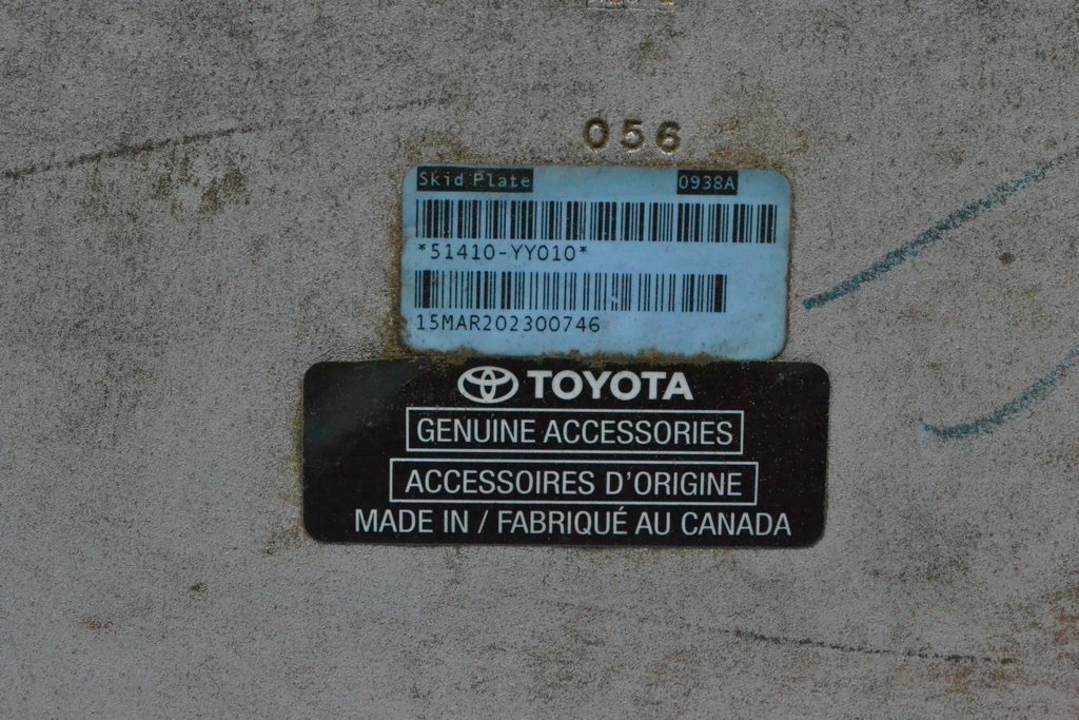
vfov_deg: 16.6
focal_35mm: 82
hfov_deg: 24.6
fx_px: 2473
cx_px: 540
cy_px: 360
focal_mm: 55
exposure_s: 1/160
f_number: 13
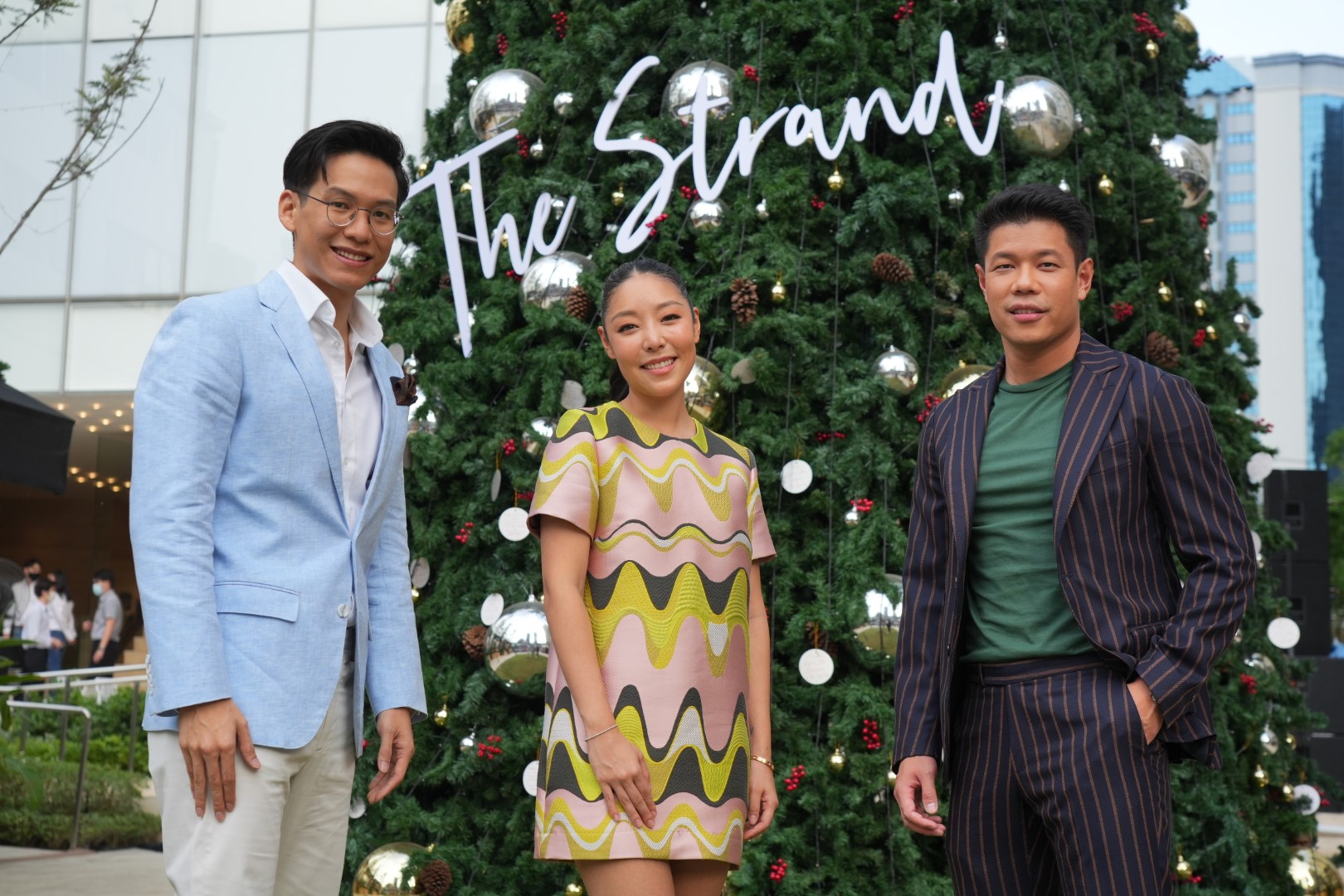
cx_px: 672
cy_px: 448
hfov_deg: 36.9
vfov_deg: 25.1
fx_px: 2016
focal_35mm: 54
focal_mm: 54
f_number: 5.6
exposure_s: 1/640
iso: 500
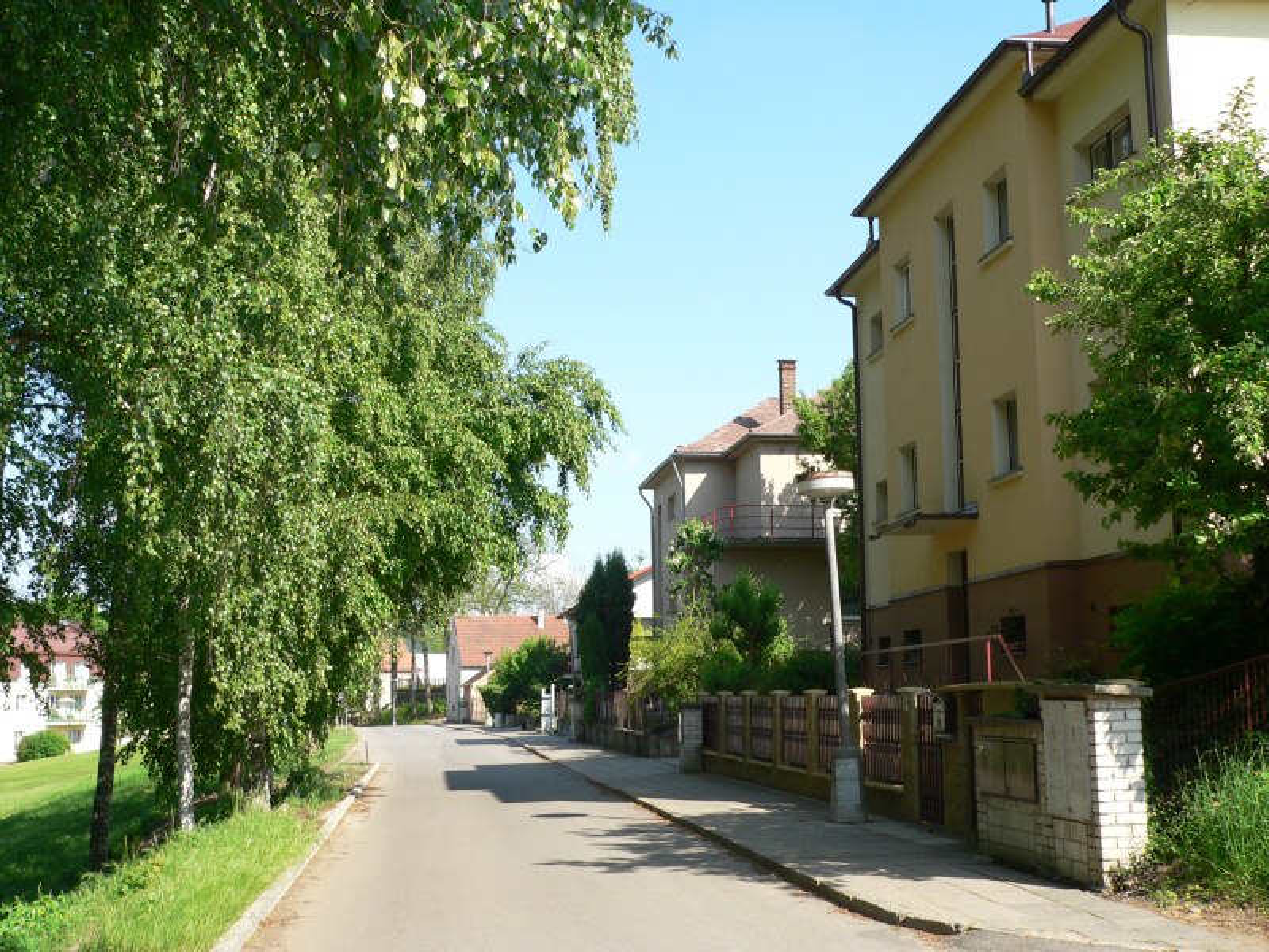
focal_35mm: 43
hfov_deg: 43.9
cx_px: 634
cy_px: 476
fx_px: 1576
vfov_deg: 33.6
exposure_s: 1/250
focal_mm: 7.1
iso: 80
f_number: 4
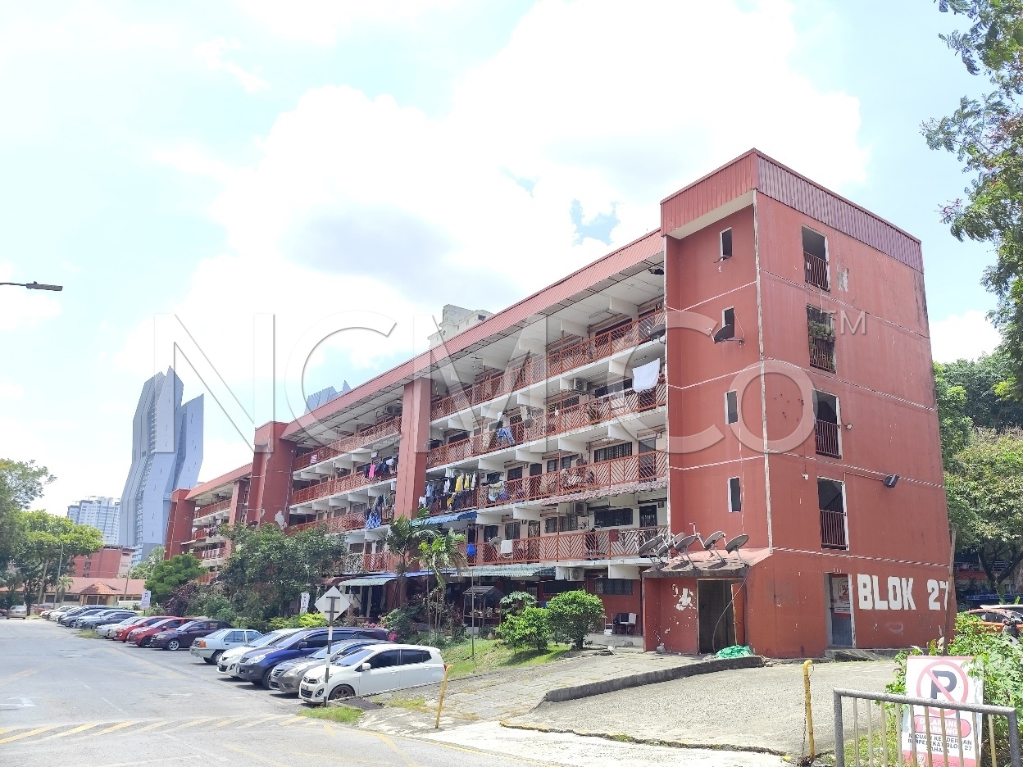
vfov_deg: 58.9
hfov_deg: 73.9
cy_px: 384
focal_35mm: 23
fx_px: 680
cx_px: 512
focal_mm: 6.19
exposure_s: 1/490
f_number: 1.65
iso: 50
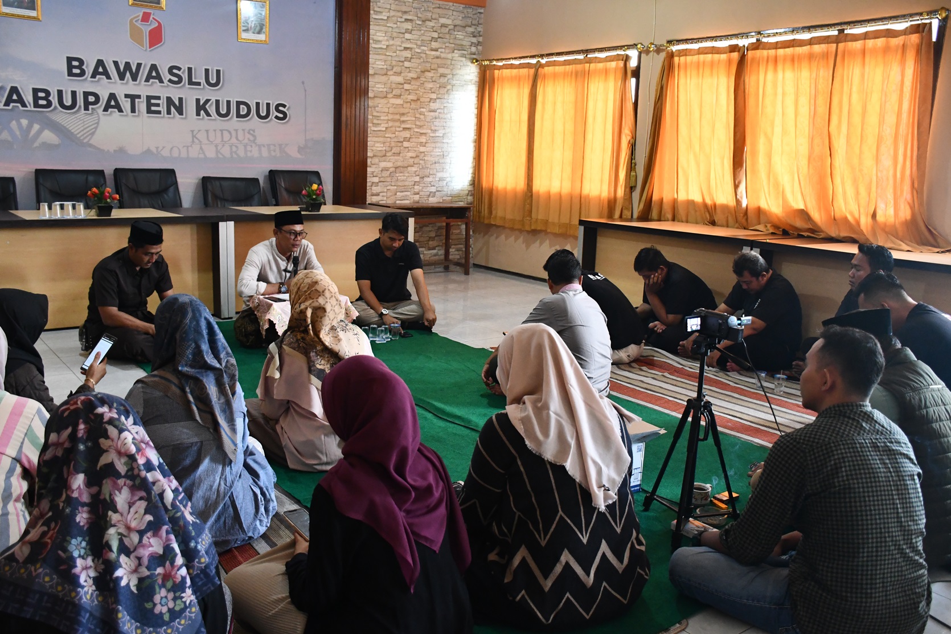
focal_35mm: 30
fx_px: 792
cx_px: 476
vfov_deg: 43.6
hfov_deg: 61.9
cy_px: 317
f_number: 3.5
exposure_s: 1/100
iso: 3200
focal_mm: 20
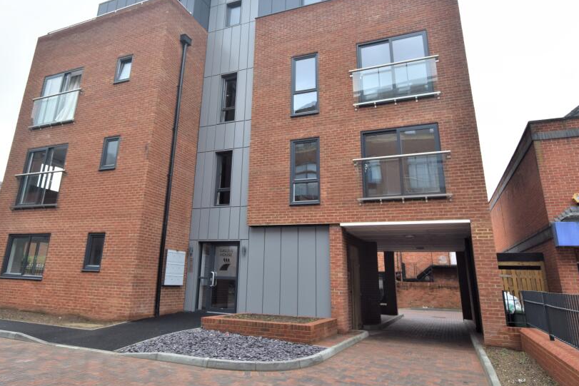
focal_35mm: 25
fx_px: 396
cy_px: 146
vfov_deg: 51.5
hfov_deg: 72.1
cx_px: 263
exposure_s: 1/160
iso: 200
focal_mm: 13
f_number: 6.3
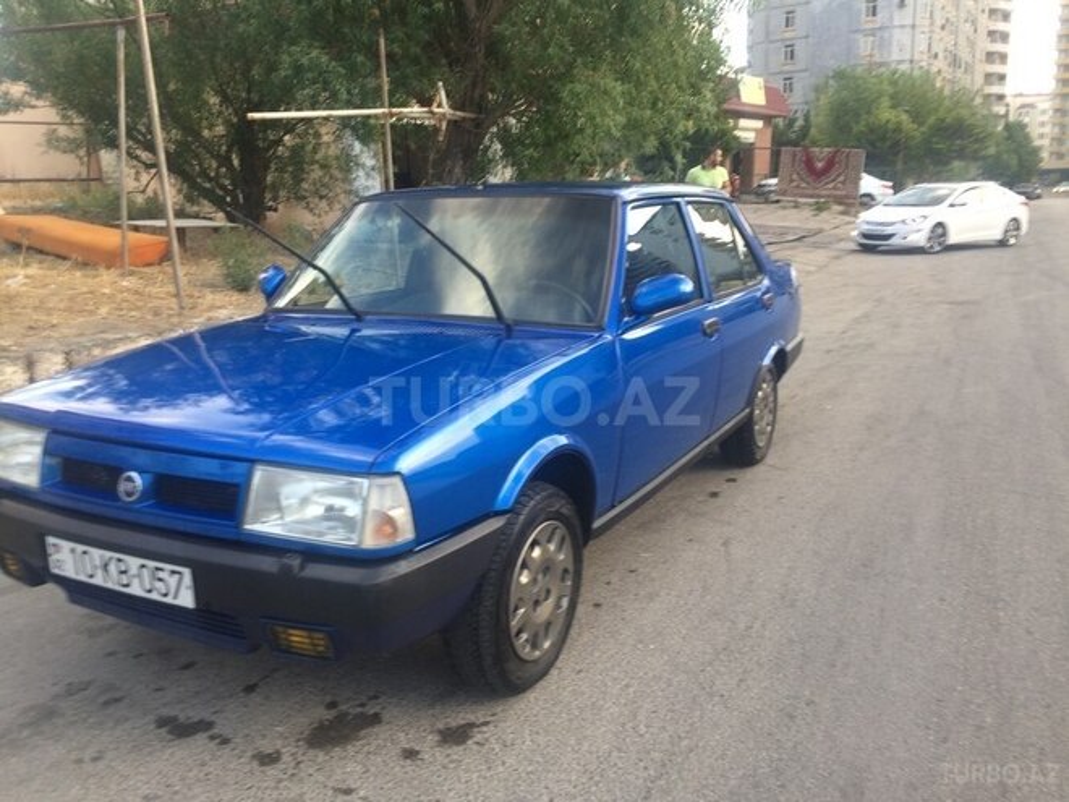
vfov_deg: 48.2
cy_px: 401
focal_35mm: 29
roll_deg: +4.4
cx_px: 534
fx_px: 896
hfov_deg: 61.7
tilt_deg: -15.3
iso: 40
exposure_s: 1/50
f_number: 2.2
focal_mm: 4.15
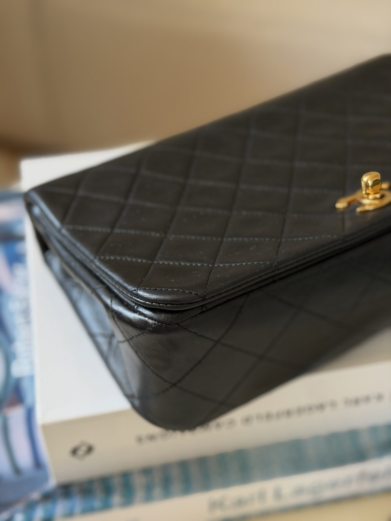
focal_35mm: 48
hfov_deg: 30.3
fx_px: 723
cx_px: 196
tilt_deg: -41.3
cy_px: 260
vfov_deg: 39.7
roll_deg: +1.7
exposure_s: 1/77
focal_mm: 6.76
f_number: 1.78
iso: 100
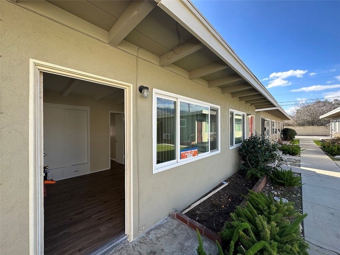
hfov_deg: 102.1
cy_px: 128
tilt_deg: -0.7
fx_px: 138
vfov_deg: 85.7
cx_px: 170
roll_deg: +1.9
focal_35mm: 14
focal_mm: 2.22
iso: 40
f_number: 2.2
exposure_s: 1/447
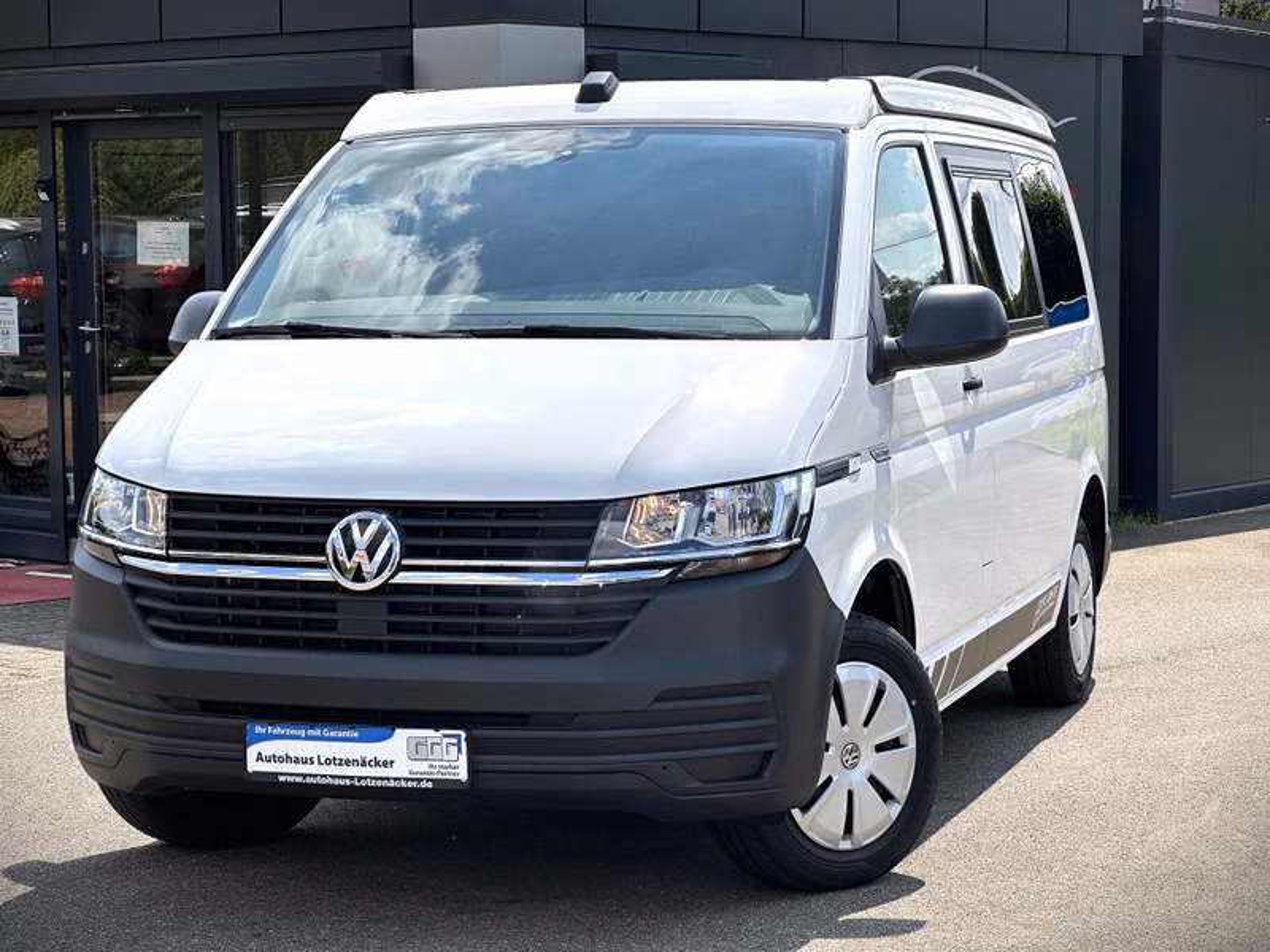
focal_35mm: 77
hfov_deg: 25.3
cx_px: 635
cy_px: 476
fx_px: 2825
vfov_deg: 19.1
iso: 32
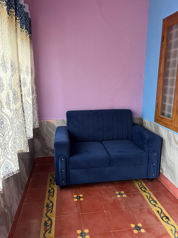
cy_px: 119
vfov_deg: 67.3
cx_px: 89
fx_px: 178
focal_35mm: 26
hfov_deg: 53.1
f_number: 1.6
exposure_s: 1/60
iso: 320
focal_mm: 5.1
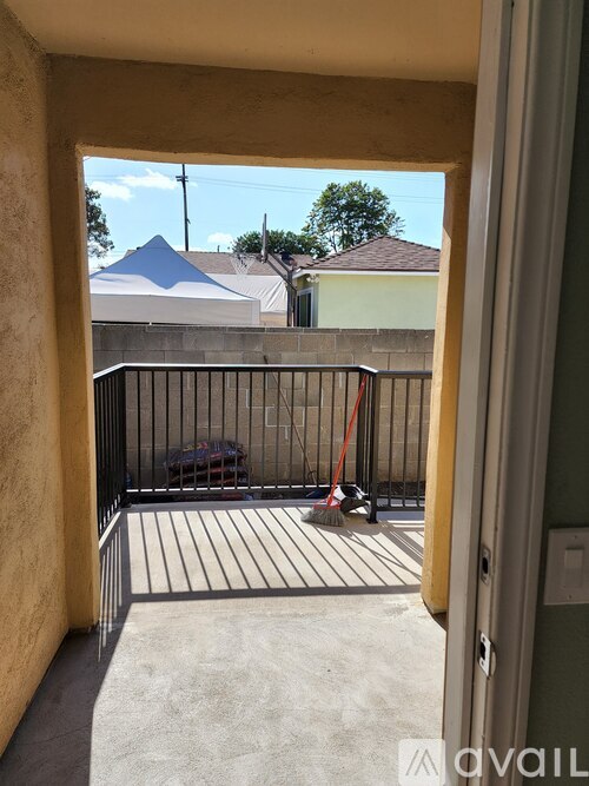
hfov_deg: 58.9
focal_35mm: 23
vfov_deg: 73.9
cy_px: 393
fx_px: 522
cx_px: 294
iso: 12
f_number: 1.8
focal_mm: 6.4
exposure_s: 1/794
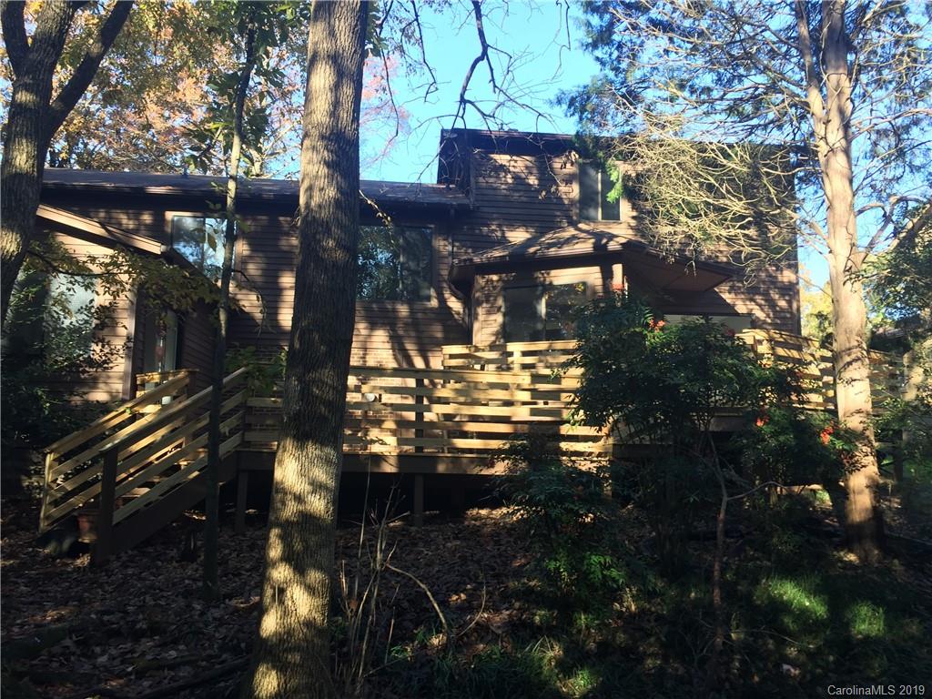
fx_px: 781
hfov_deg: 61.7
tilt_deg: +9.5
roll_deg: -2.7
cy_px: 350
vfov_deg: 48.2
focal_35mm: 29
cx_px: 466
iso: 32
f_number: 2.2
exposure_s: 1/122
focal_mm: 4.15
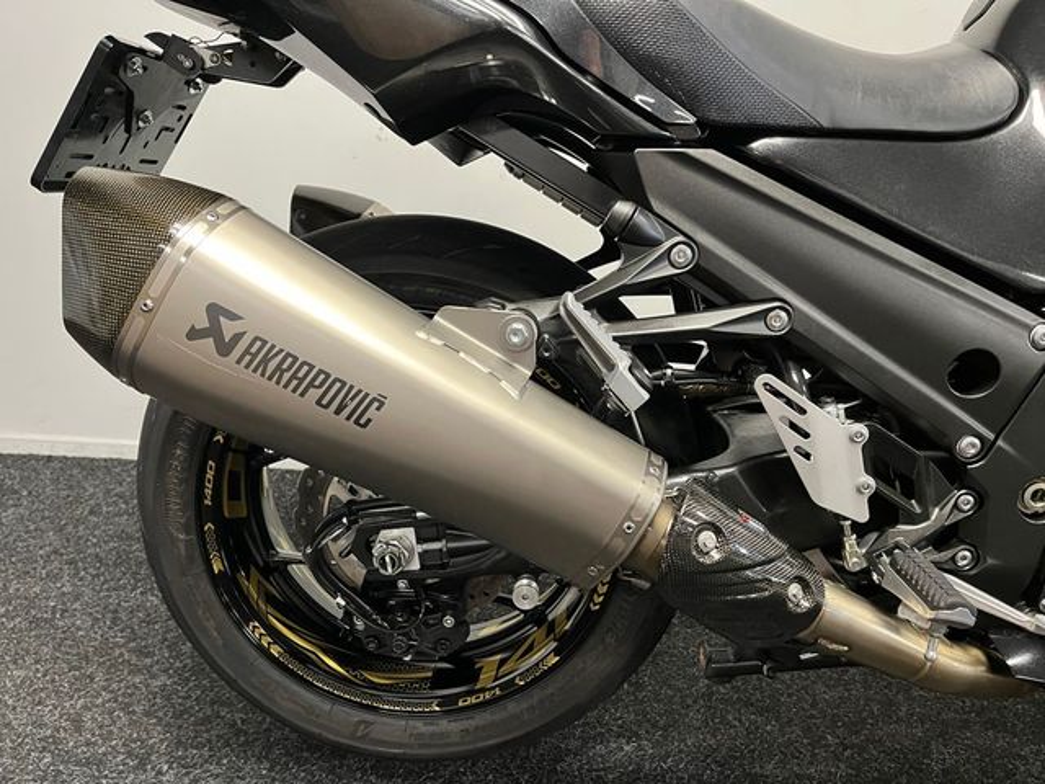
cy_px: 392
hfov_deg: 67.3
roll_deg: -1.4
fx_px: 785
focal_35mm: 26
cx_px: 522
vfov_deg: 53.1
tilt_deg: -18.3
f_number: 1.6
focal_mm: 5.1
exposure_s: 1/50
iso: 250
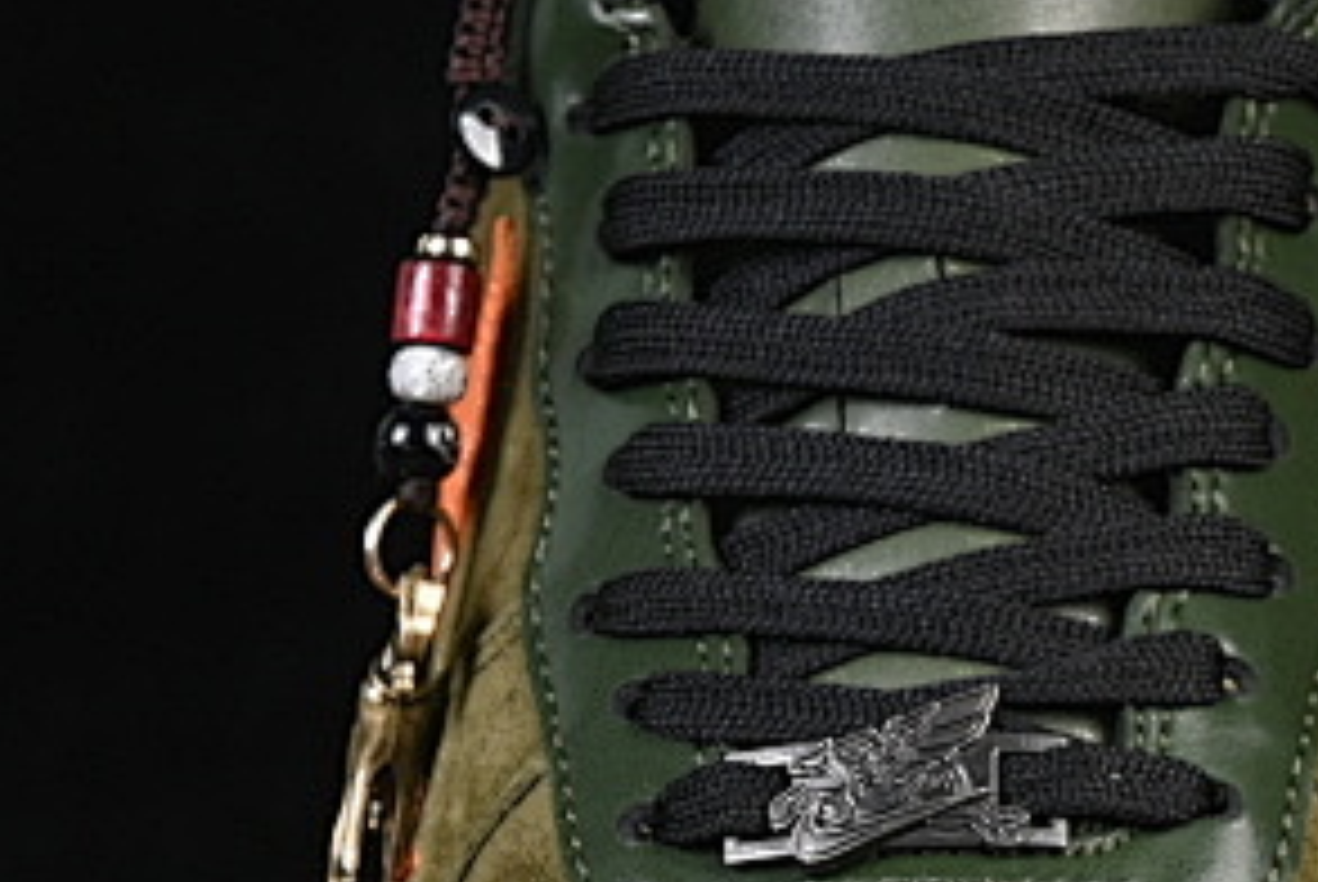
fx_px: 10114
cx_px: 1511
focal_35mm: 276
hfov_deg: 7.4
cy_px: 999
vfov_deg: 5.0
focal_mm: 50
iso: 160
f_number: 6.3
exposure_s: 1/60
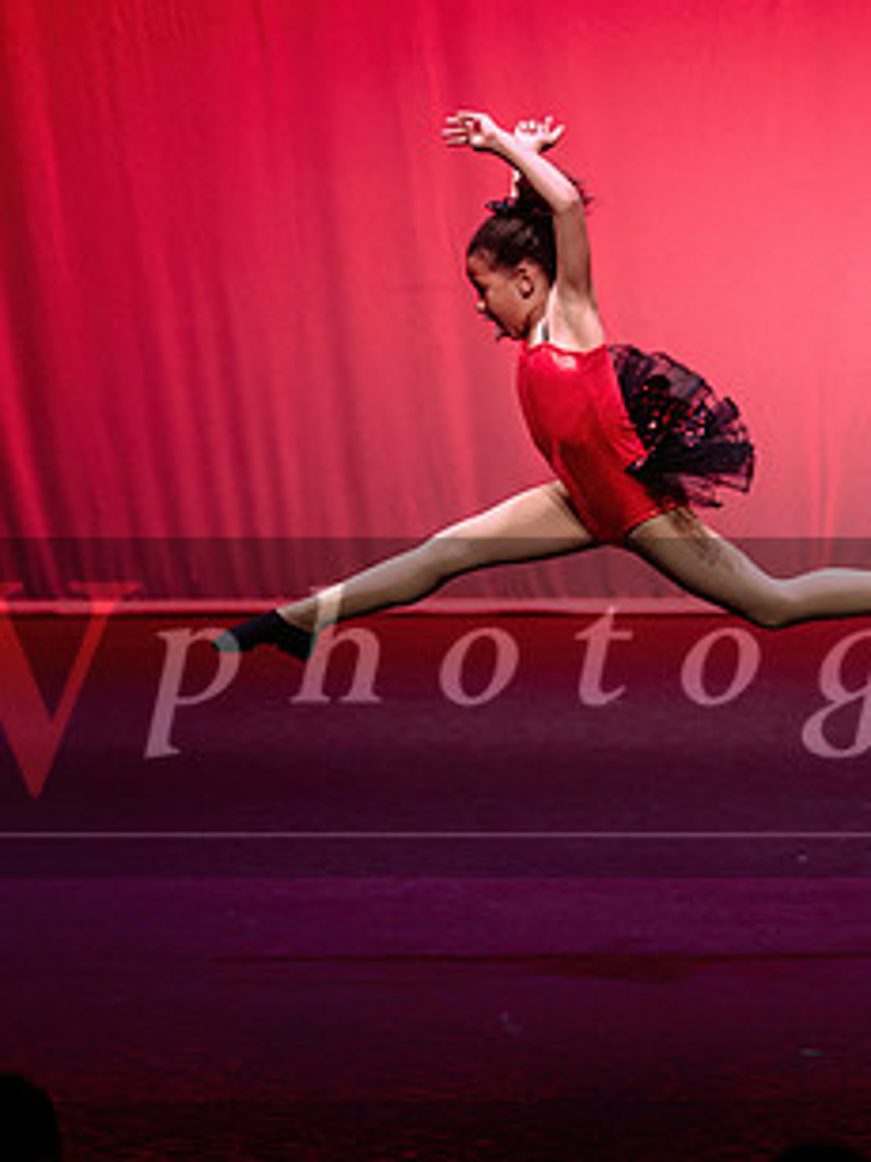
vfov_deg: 8.3
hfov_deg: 6.2
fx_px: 8024
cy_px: 629
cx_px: 603
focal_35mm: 239
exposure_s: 1/400
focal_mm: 110
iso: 1250
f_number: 2.8
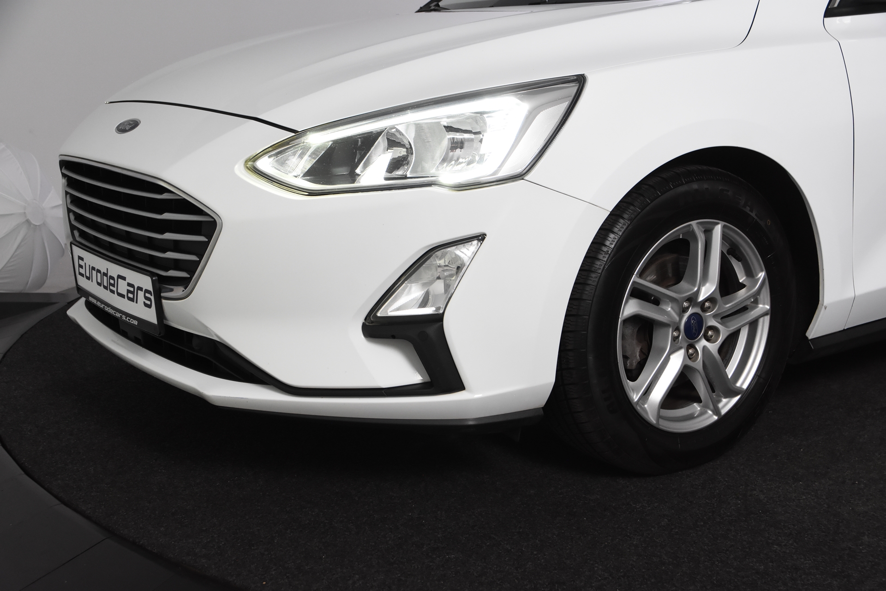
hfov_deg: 42.3
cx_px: 443
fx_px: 1144
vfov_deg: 28.9
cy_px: 296
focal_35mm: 46
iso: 1600
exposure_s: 1/125
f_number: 5.6
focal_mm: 31
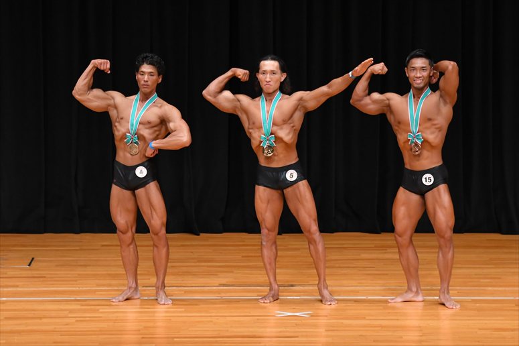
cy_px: 173
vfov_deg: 5.7
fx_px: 3458
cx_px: 260
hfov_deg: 8.6
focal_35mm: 240
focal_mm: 160
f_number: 5.6
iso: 3200
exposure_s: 1/400
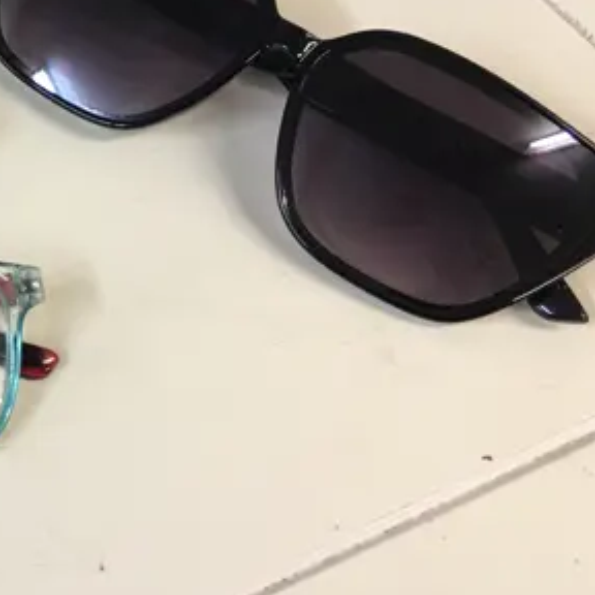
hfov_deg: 16.6
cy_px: -8
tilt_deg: -45.3
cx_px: -395
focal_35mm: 91
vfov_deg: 18.6
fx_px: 1770
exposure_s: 1/17
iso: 32
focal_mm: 4.15
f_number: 2.2
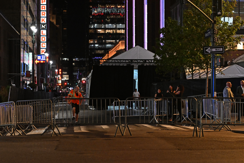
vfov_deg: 13.0
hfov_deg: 19.5
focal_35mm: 105
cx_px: 122
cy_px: 82
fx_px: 711
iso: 4000
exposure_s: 1/100
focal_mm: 70
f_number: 5.6
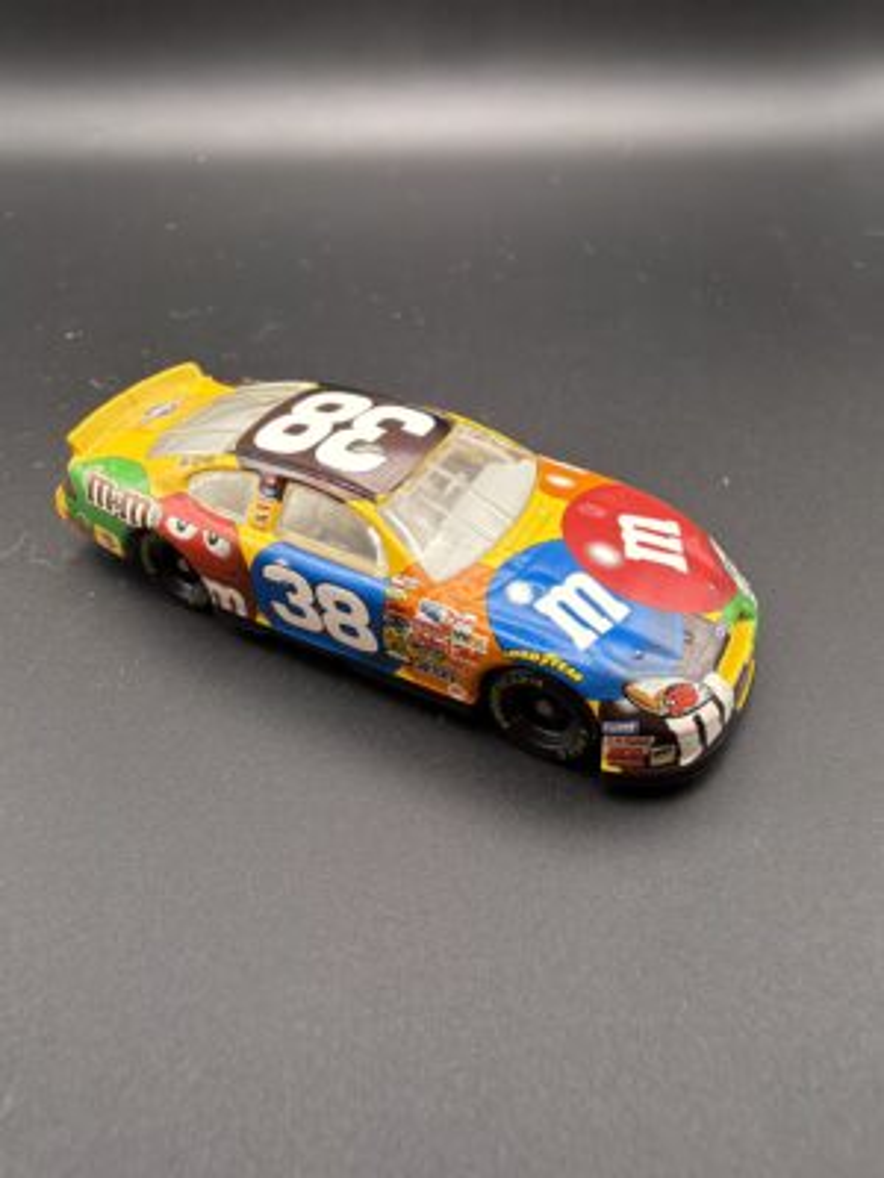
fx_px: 851
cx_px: 442
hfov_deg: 54.9
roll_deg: -0.7
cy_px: 589
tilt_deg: -31.4
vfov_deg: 69.4
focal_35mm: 25
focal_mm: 2.22
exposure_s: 1/60
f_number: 2.2
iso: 160
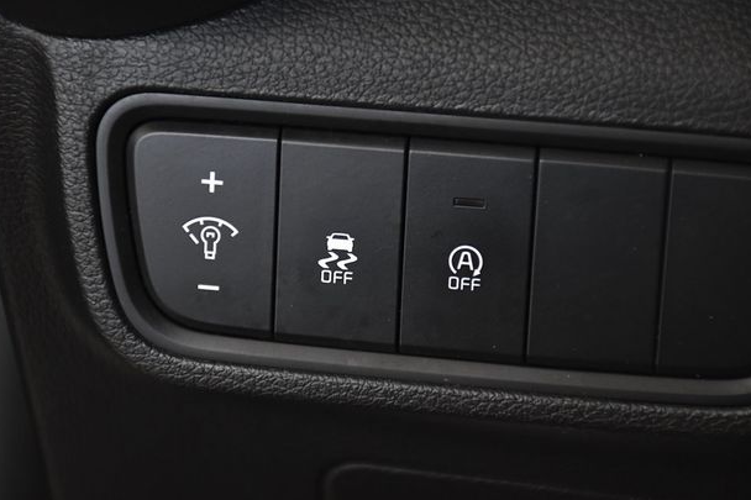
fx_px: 3295
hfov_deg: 13.0
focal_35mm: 158
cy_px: 243
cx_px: 362
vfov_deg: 8.7
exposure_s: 1/200
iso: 2500
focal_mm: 100
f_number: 5.6
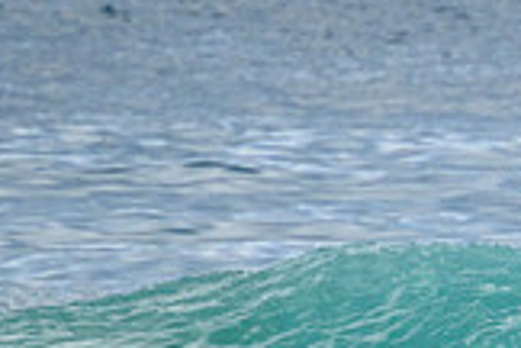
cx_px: 782
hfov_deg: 0.7
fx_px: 41474
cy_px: 501
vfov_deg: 0.5
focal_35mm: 2866
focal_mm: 800
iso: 1250
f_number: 11
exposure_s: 1/2000
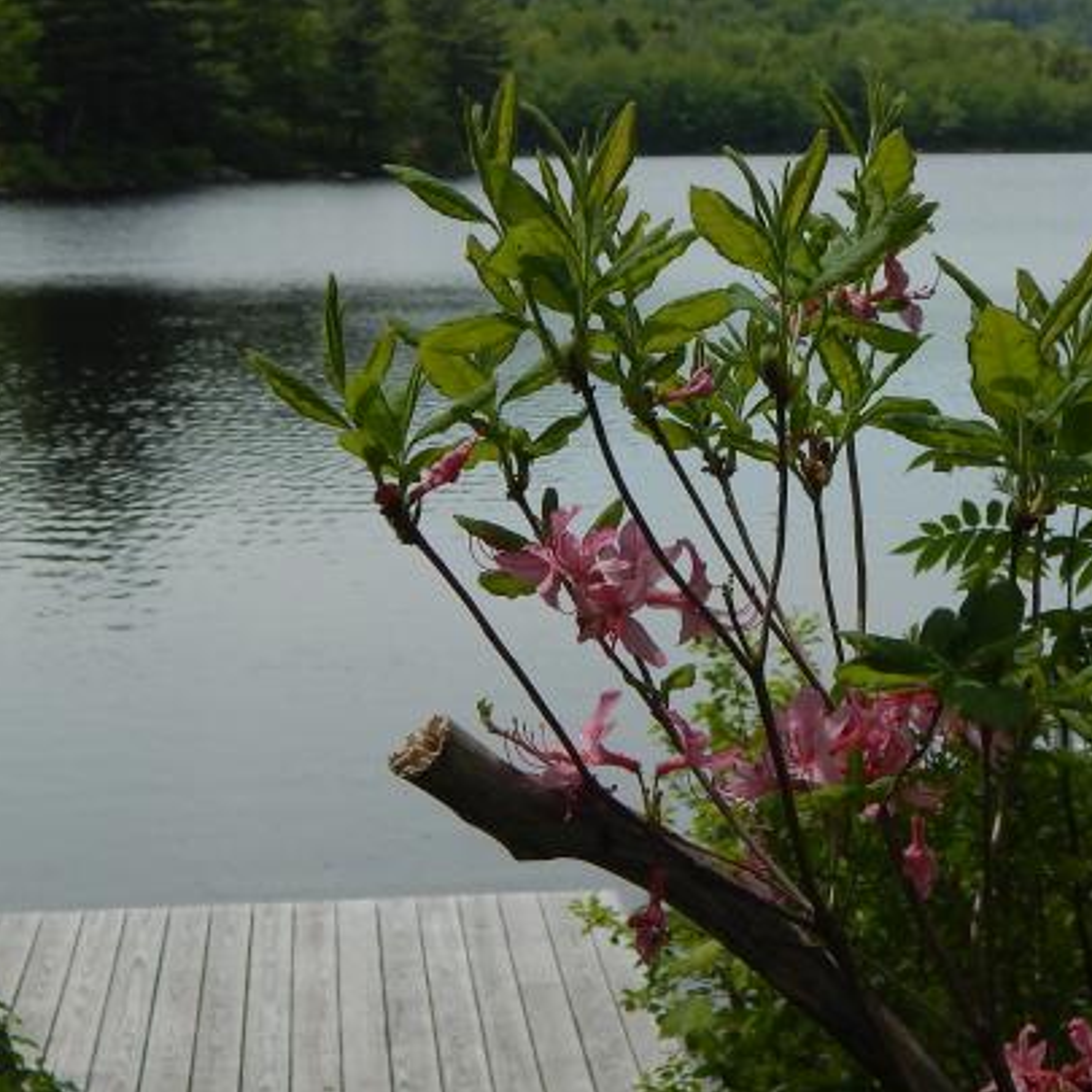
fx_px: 3426
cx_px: 798
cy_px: 256
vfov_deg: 18.0
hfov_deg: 18.0
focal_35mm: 96
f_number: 7.1
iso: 125
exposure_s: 1/400
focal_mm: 7.7
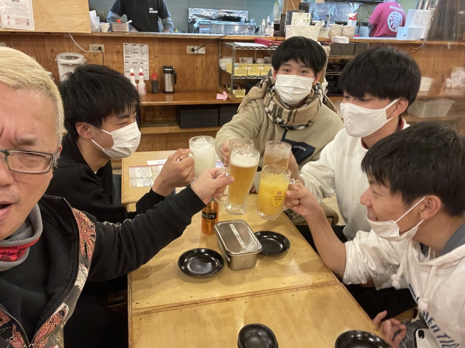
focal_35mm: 26
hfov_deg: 67.3
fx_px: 349
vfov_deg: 53.0
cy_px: 186
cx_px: 222
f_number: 2.2
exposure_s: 1/30
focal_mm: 2.71
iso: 400
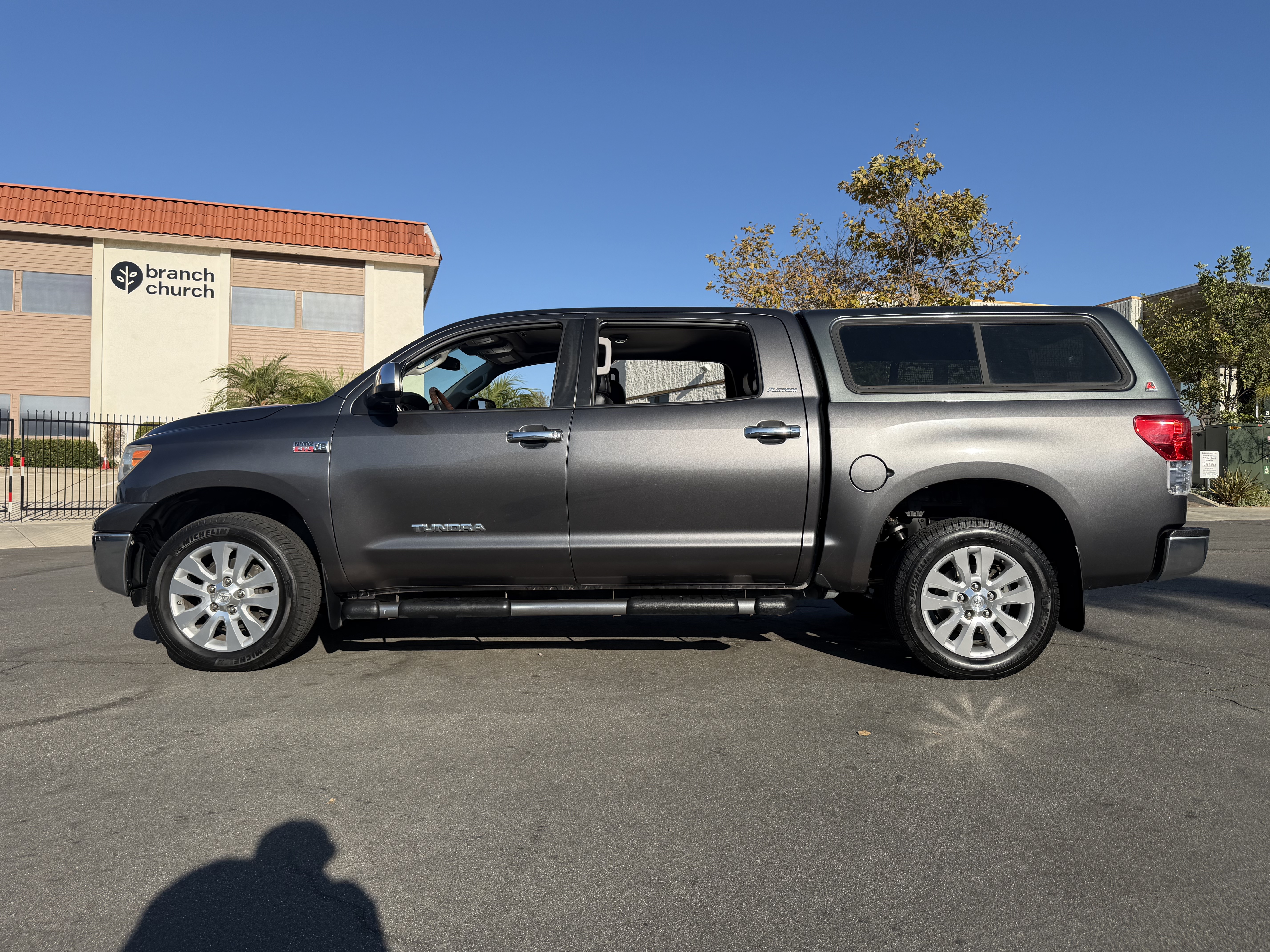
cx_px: 635
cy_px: 476
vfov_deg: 56.8
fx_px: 881
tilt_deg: +1.1
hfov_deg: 71.6
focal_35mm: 24
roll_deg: +0.3
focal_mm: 6.76
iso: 80
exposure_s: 1/4673
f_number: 1.78
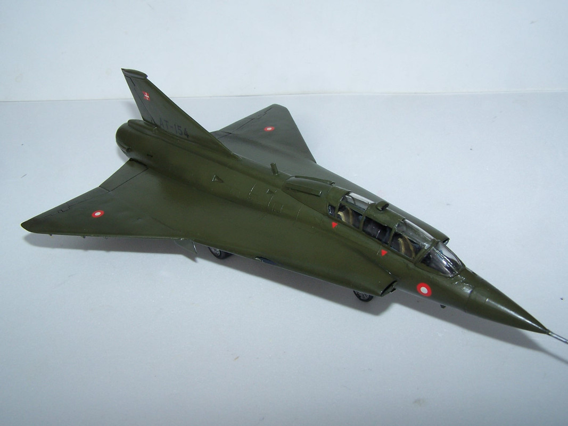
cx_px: 284
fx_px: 623
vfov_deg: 37.7
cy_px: 213
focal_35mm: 38
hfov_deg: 49.0
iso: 80
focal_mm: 6.3
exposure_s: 1/750
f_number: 5.6
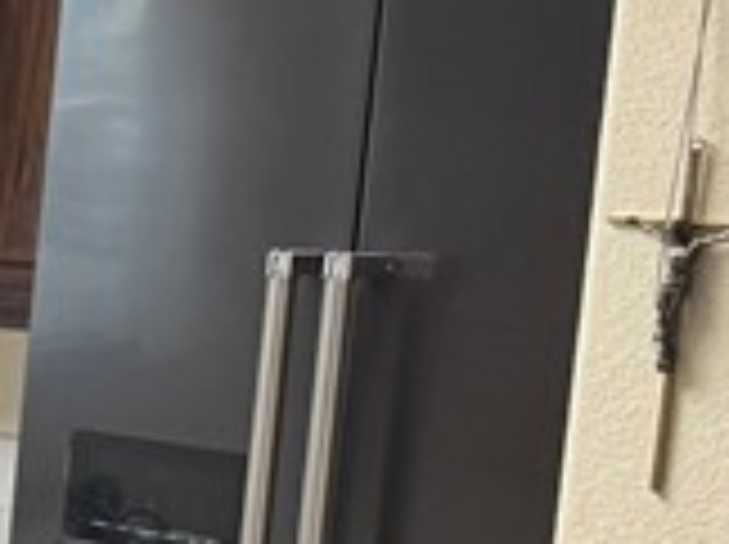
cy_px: 531
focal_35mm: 152
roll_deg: -2.4
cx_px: -1192
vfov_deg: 9.7
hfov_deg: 10.6
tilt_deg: -8.5
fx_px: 3196
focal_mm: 6.76
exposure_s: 1/60
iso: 160
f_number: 1.78
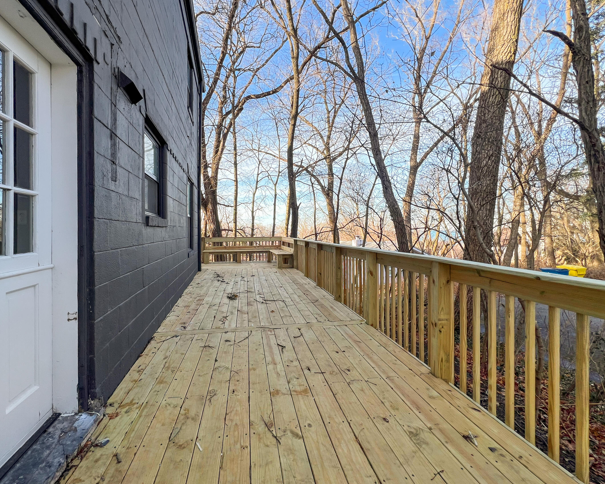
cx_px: 271
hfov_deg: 100.4
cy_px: 239
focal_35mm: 14
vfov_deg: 88.0
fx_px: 251
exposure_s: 1/290
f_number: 1.8
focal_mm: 1.57
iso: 32
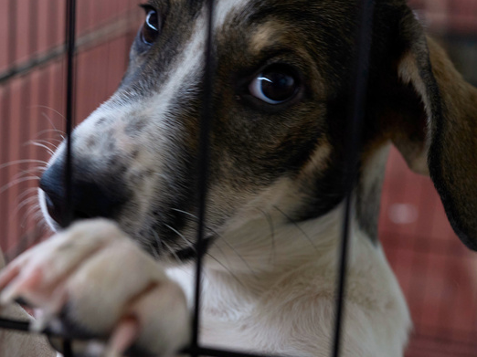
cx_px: 138
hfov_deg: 29.1
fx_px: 909
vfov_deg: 22.2
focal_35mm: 66
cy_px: 135
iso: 400
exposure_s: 1/320
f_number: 4
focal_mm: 35
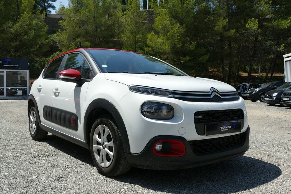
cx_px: 146
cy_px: 97
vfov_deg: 40.0
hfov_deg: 57.2
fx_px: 267
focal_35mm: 33
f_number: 3.5
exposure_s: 1/2000
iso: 125
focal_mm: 11.86
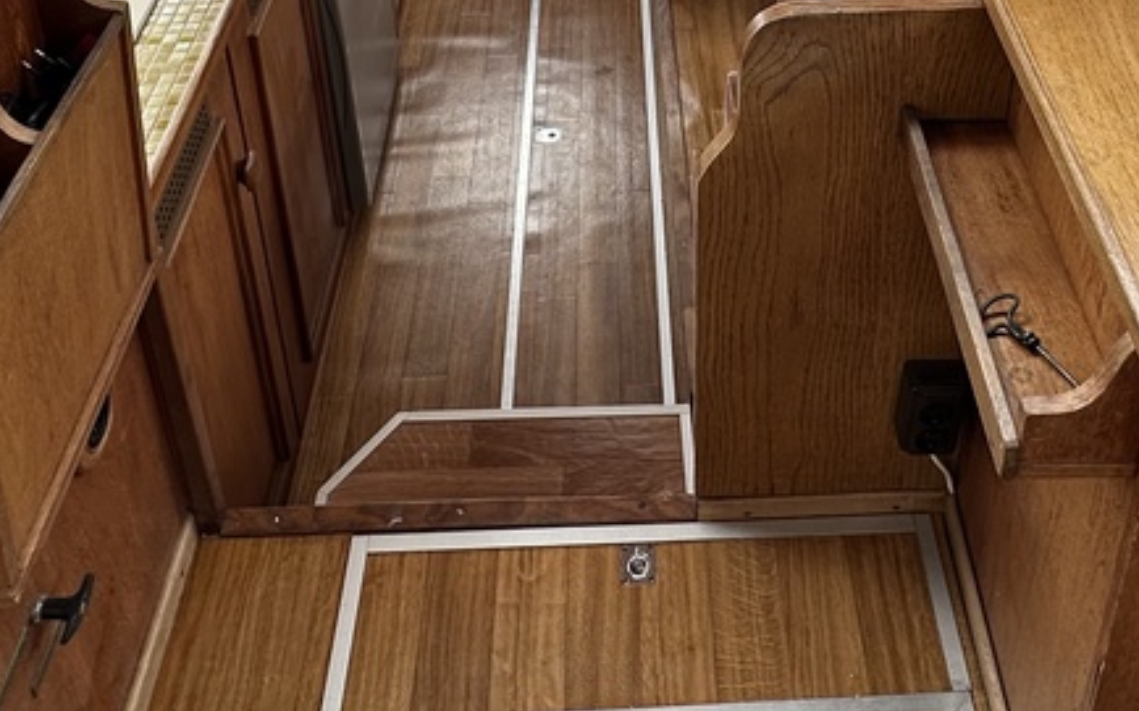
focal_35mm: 41
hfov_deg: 48.1
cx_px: 656
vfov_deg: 26.0
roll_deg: +2.8
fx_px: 1272
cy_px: -247
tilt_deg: -24.0
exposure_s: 1/207
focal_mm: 2.22
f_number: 2.2
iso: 40
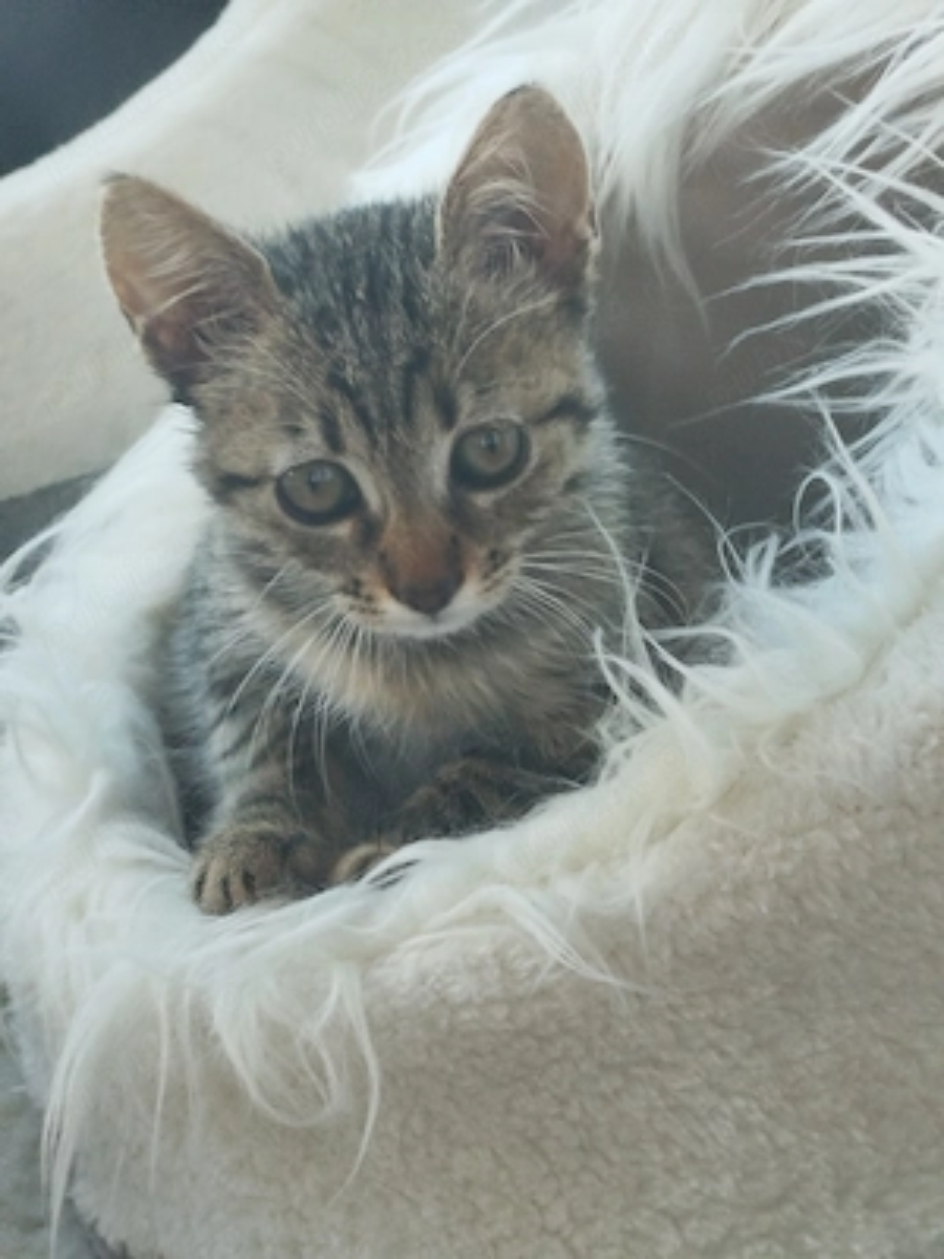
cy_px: 630
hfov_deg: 16.8
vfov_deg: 22.3
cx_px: 472
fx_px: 3200
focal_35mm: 88
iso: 160
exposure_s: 1/50
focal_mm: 5.31
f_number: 1.7
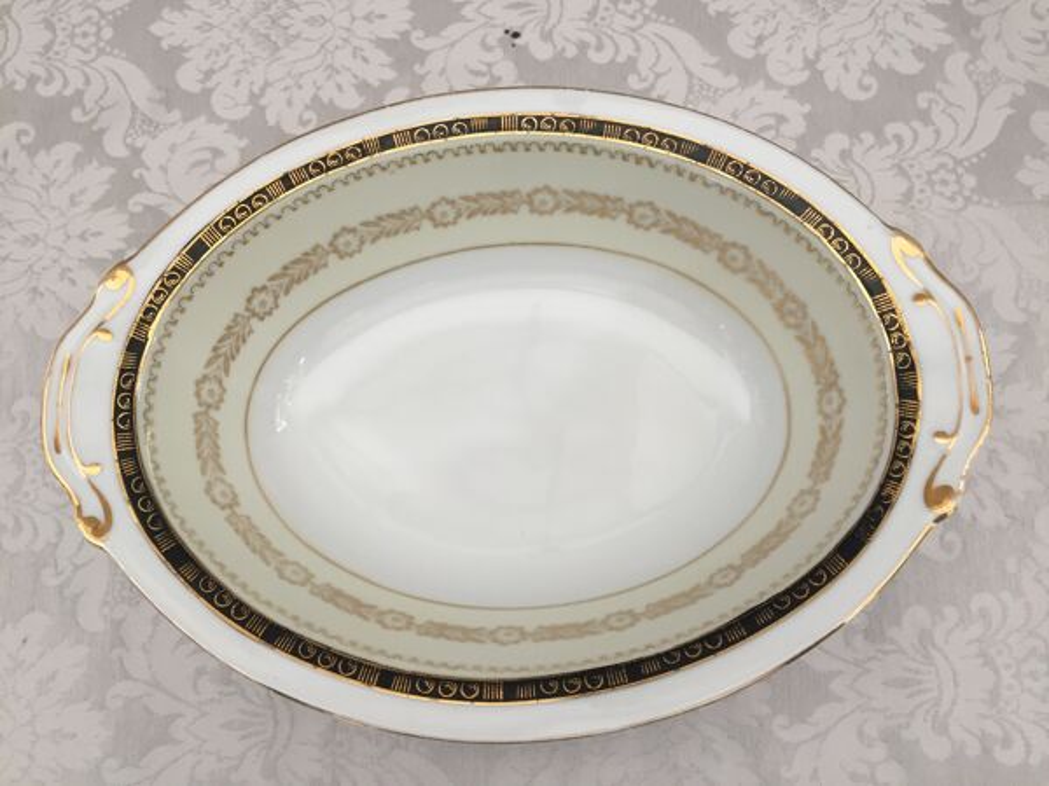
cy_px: 393
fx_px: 879
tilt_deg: -76.2
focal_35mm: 29
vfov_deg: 48.2
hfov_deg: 61.7
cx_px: 524
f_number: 2.2
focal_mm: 4.15
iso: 40
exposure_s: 1/33
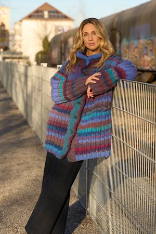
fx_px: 682
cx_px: 78
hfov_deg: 13.0
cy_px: 117
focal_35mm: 105
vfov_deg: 19.5
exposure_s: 1/1000
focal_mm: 70
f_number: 3.5
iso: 125
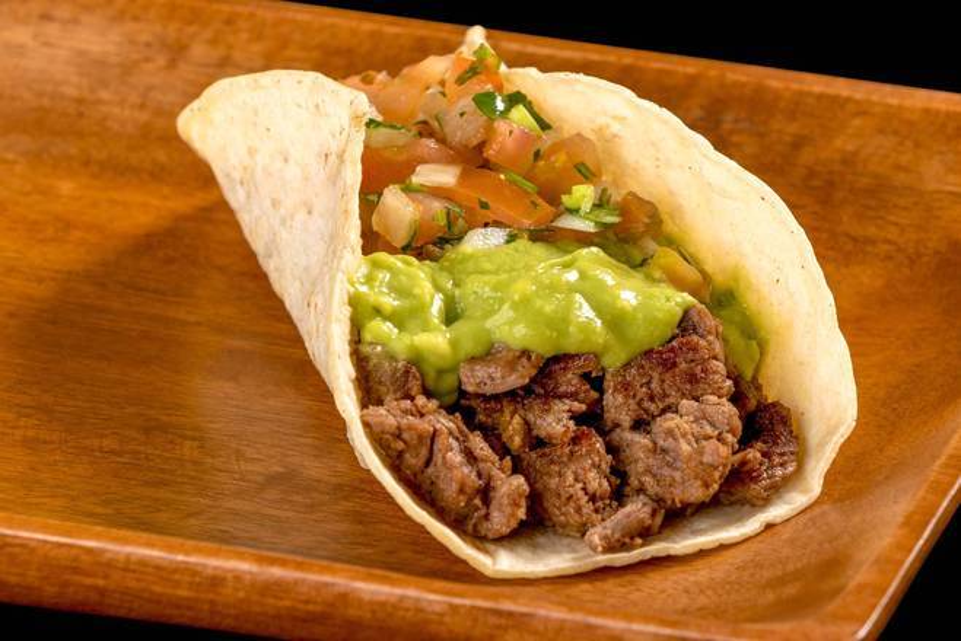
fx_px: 5341
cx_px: 480
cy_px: 320
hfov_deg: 10.3
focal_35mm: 200
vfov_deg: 6.9
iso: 125
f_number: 10
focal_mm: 200
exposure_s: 1/160
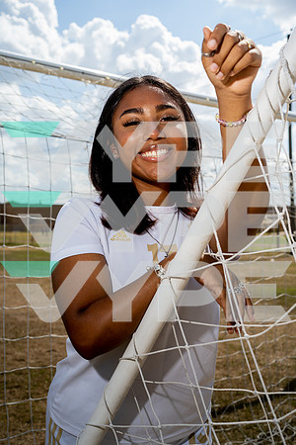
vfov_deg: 36.2
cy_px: 222
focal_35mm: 55
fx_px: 678
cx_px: 148
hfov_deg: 24.6
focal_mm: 55
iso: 50
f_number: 7.1
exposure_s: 1/250
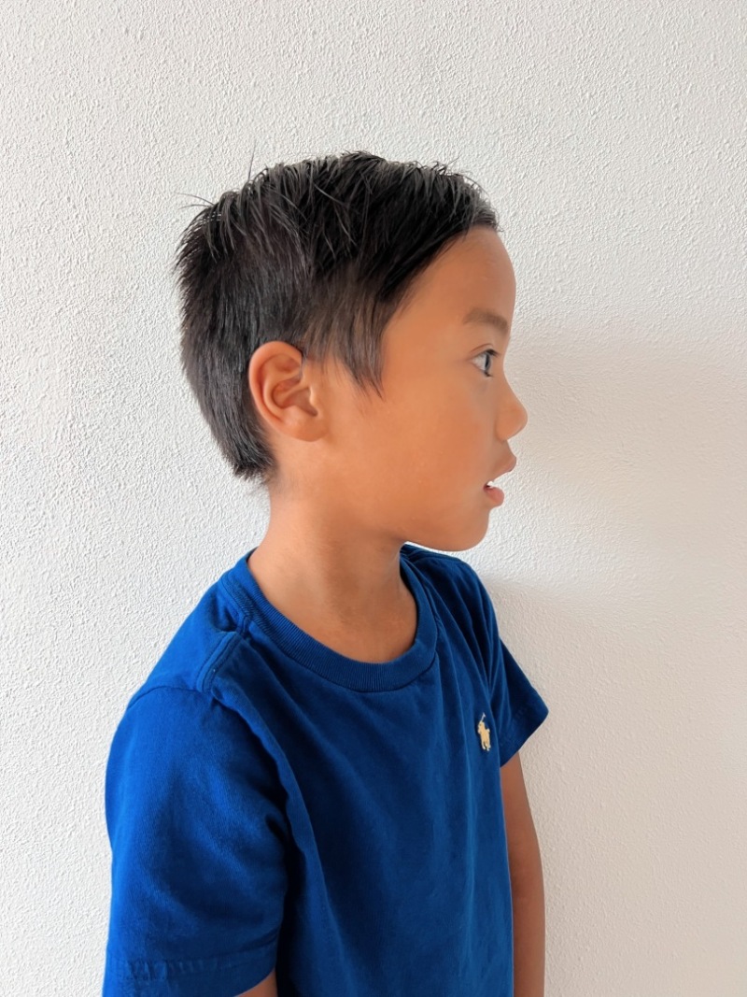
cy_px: 498
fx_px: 748
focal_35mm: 26
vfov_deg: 67.3
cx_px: 374
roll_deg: +1.2
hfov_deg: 53.1
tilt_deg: -5.3
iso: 125
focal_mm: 5.7
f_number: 1.5
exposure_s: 1/62
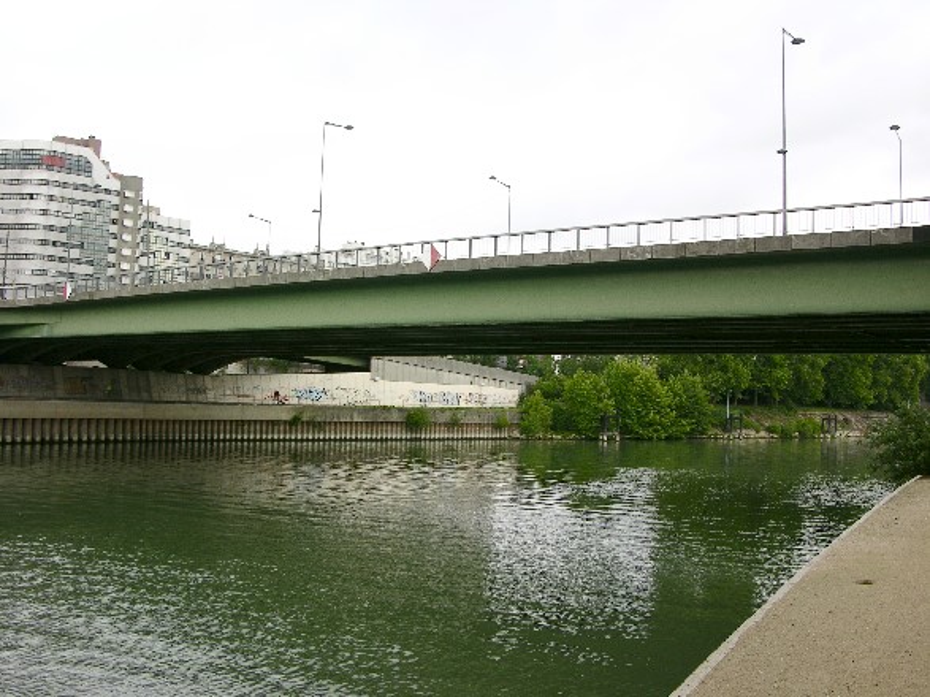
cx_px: 465
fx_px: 940
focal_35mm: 35
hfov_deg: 52.6
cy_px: 348
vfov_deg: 40.7
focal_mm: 8.9
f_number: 4.5
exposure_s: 1/44.5
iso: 50
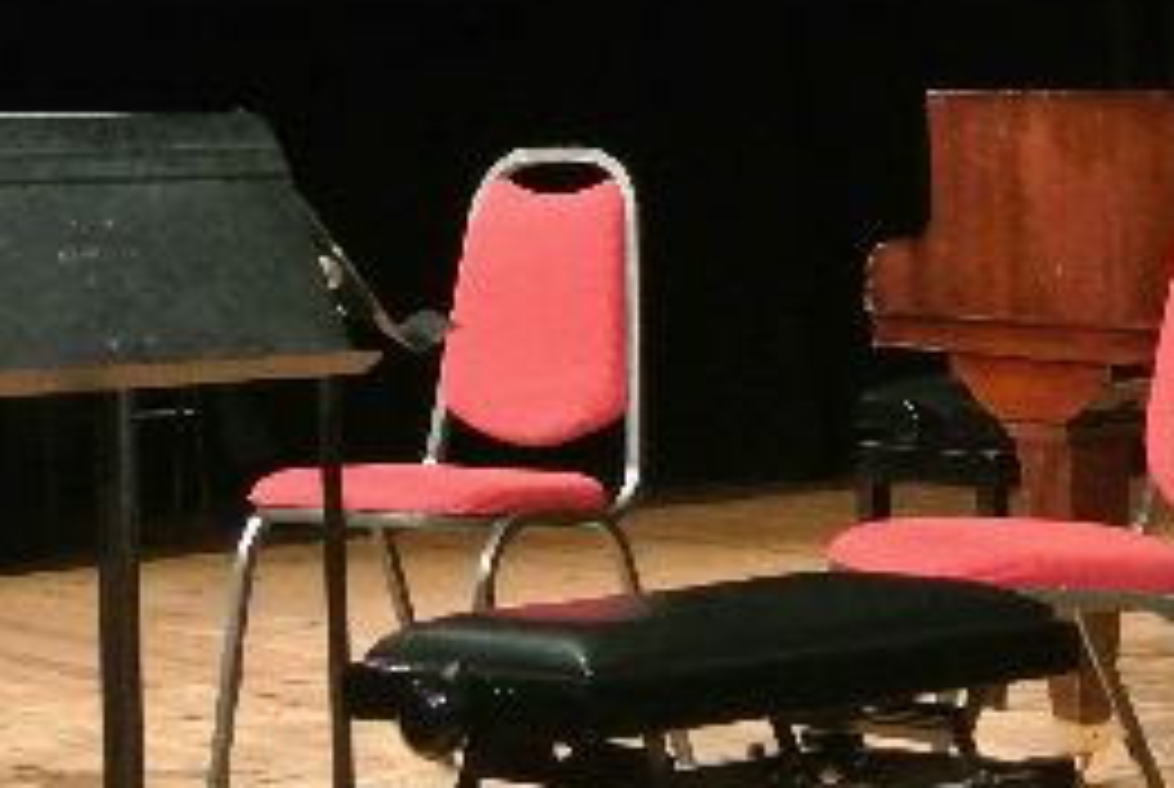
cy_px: 164
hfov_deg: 14.1
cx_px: 1066
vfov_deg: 9.5
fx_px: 4704
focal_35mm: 144
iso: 3200
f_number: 4.5
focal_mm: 17.5
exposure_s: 1/80
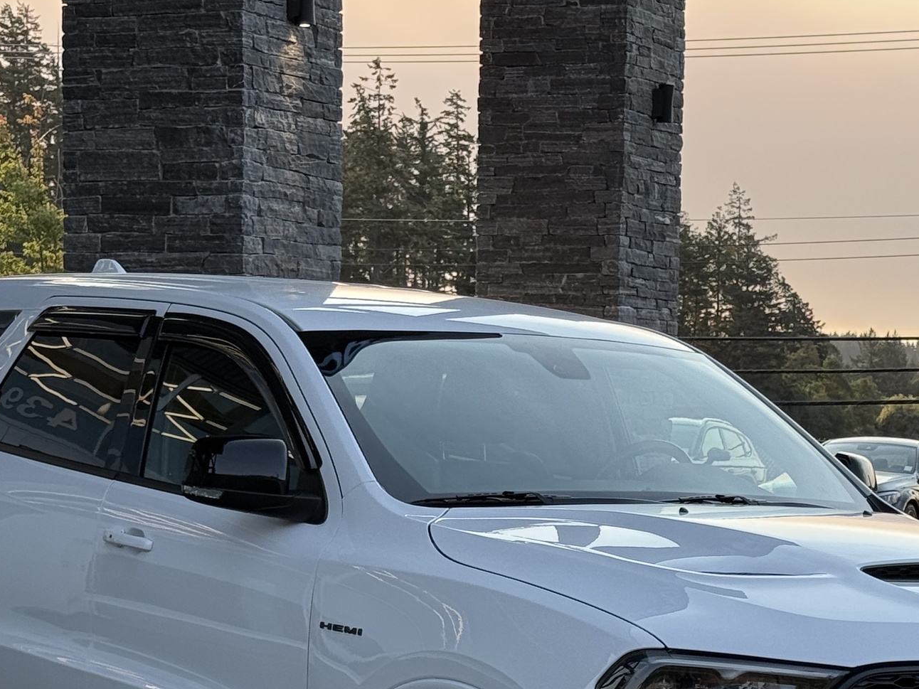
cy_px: 718
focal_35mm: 107
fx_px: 2841
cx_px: 496
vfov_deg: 13.6
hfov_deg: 18.4
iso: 64
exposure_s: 1/1149
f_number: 1.78
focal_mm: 6.76
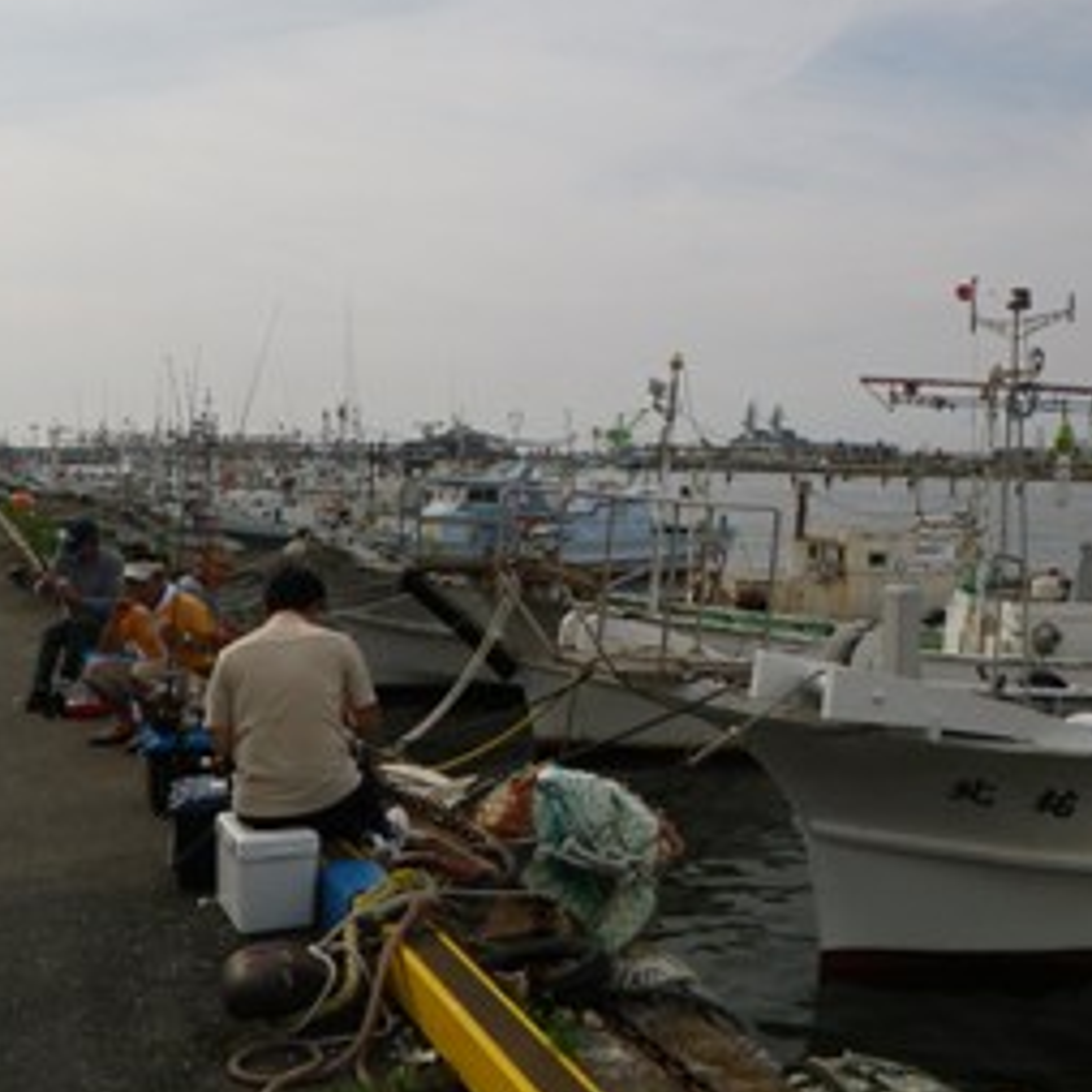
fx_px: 1392
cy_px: 473
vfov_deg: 42.7
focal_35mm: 39
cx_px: 735
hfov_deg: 42.2
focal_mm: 5
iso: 80
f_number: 4.2
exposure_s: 1/1000
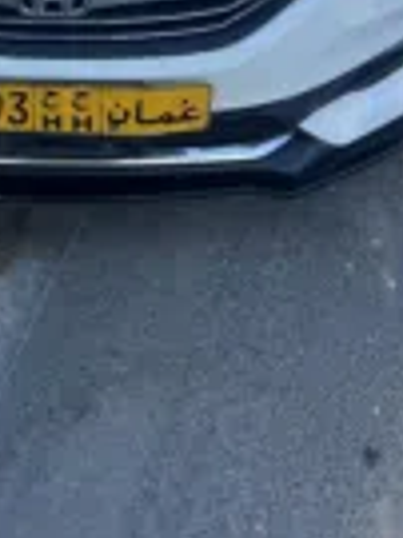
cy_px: -124
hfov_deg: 18.6
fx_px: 1197
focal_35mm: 77
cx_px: 8
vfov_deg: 23.1
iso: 50
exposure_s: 1/1266
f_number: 1.5
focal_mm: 5.7
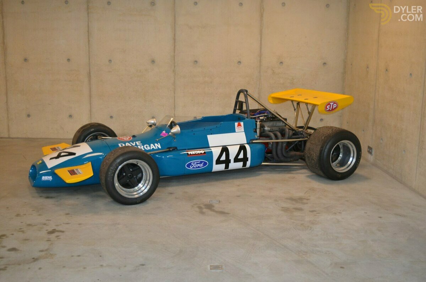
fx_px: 514
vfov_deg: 30.7
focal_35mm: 44
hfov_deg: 45.0
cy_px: 141
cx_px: 213
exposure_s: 1/60
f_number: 4.2
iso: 800
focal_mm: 29
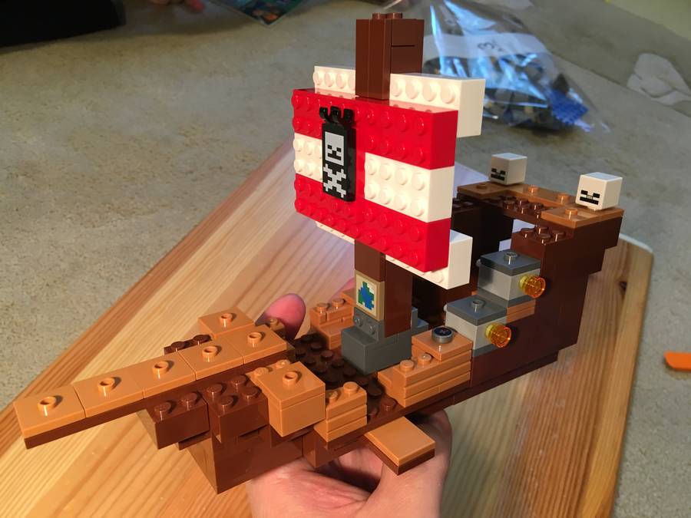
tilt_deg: -48.4
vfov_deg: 48.2
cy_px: 259
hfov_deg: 61.7
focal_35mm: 29
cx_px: 346
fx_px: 579
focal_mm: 4.15
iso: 100
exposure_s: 1/33
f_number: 2.2
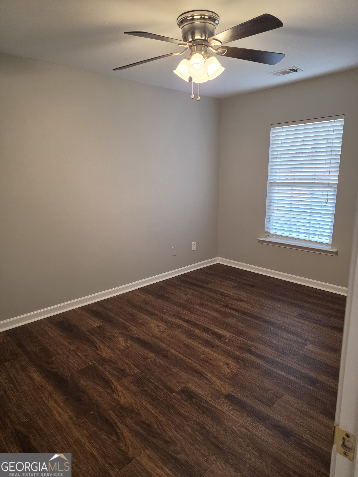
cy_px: 238
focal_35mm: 23
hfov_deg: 58.9
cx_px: 179
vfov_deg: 73.9
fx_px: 317
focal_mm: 6.25
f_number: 1.7
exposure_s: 1/120
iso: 160
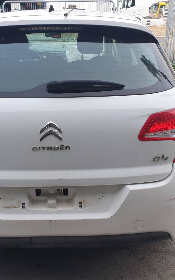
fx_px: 283
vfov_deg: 52.8
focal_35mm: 37
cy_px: 139
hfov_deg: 34.1
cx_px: 60
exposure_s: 1/170
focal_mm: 4.3
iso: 50
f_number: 2.4
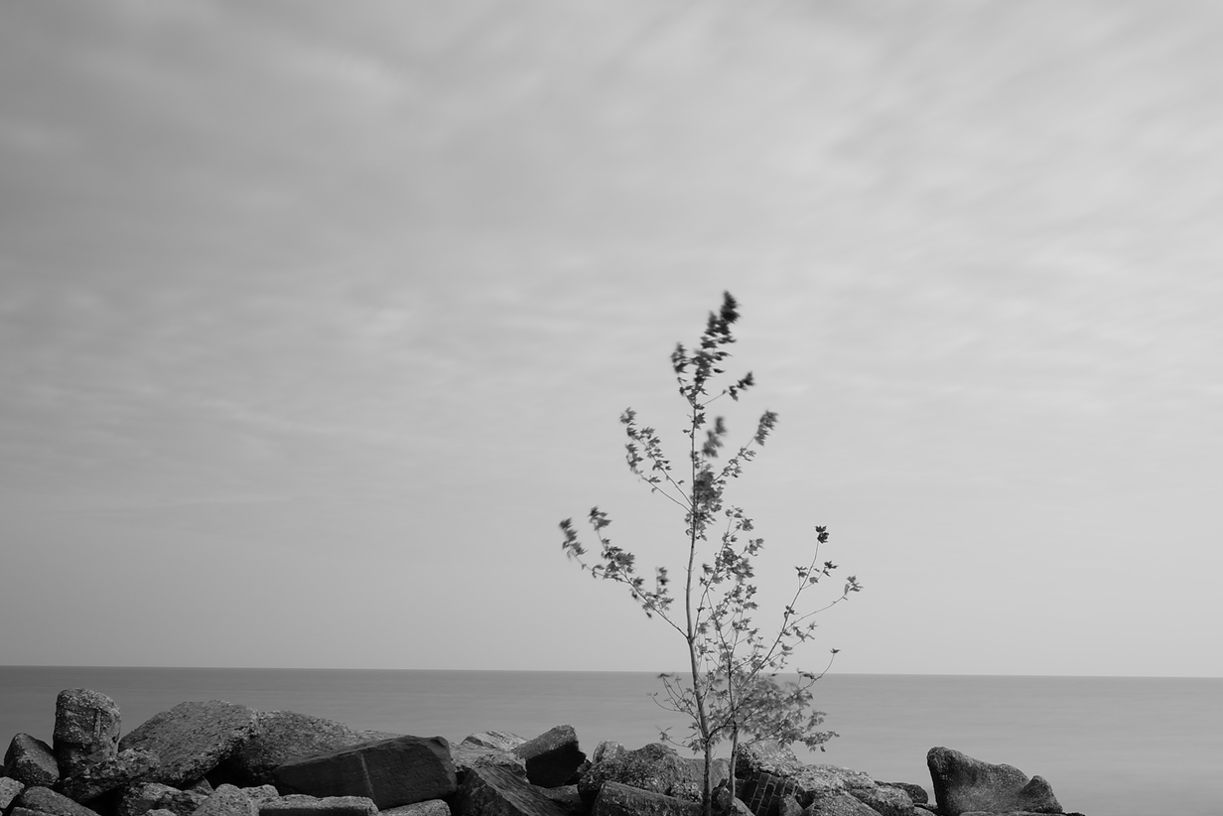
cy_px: 802
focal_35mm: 71
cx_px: 1077
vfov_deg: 18.7
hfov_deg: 27.5
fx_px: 2412
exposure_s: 30
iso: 50
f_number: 10
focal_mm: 35
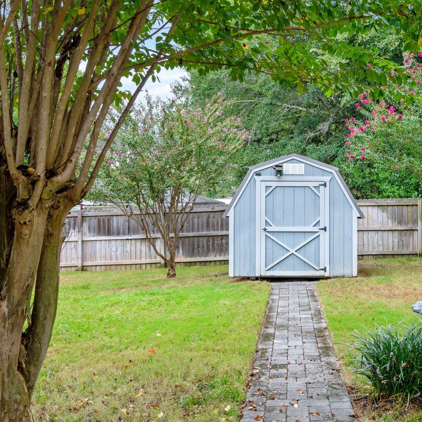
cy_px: 204
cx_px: 286
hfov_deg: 38.7
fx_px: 593
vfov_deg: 39.2
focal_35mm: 43
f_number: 7.1
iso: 320
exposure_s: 1/400
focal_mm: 30
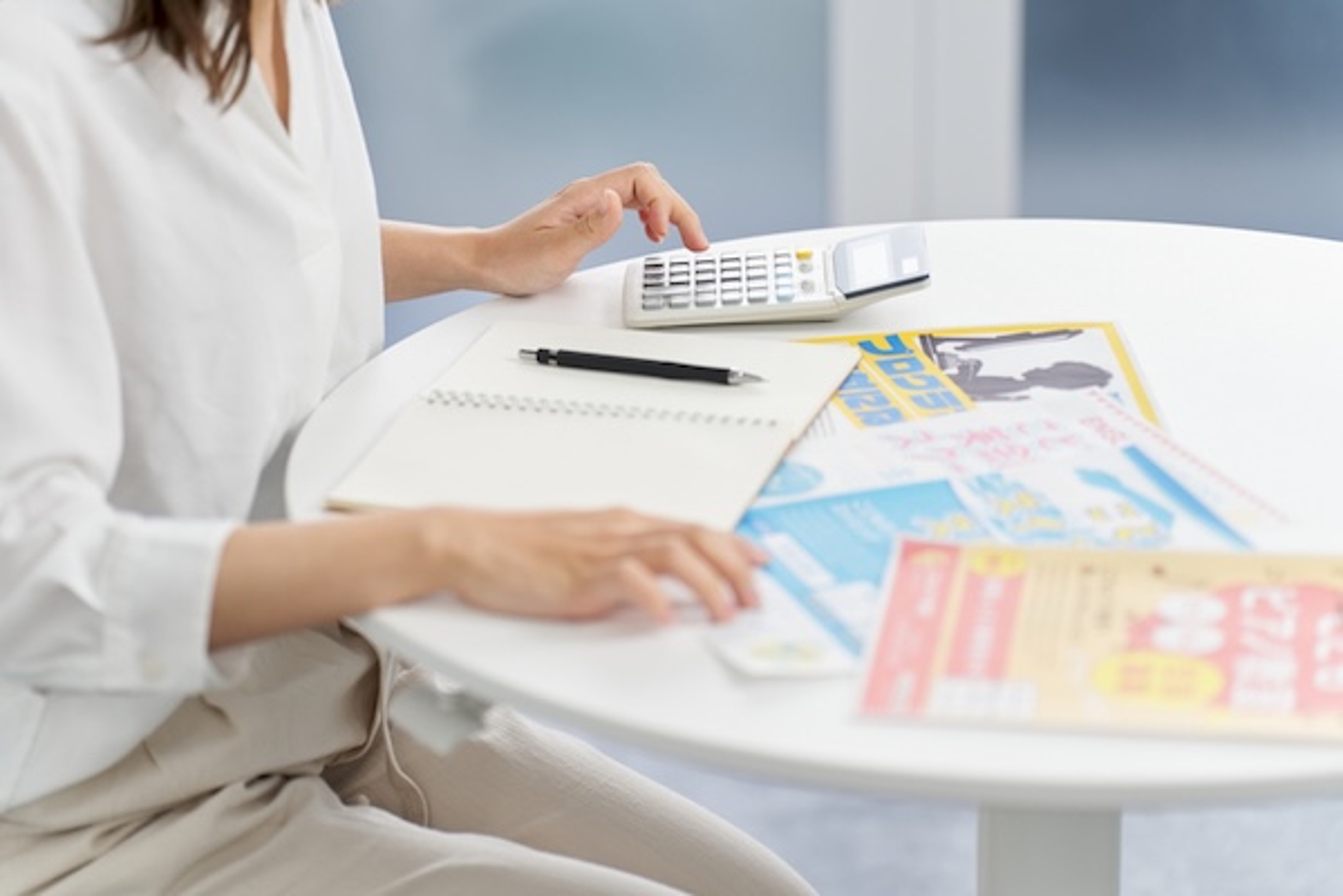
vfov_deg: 12.1
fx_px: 4215
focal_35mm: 113
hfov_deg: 18.1
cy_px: 448
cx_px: 672
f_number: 2.8
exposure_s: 1/125
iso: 200
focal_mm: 113
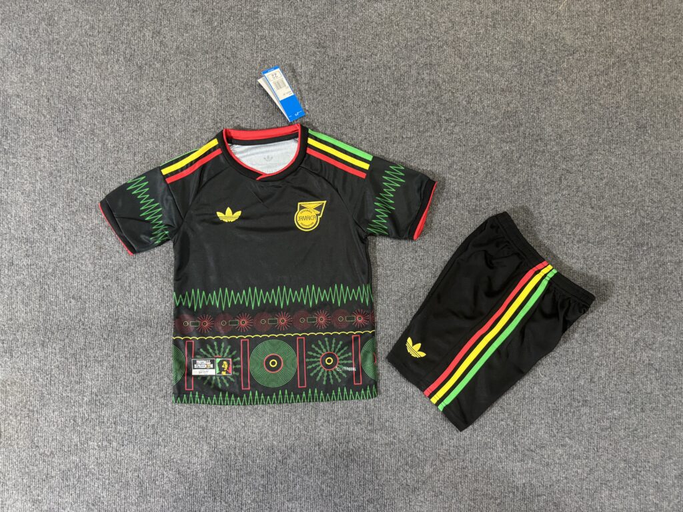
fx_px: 474
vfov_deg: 56.8
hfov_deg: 71.6
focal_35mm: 24
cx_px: 342
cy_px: 256
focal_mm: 6.76
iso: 640
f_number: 1.78
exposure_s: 1/33
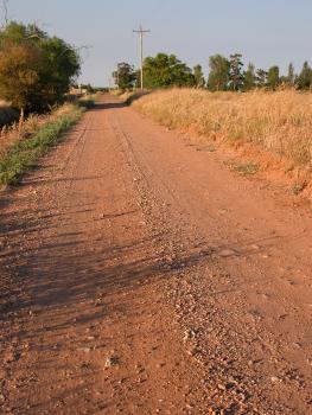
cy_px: 208
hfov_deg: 31.6
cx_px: 156
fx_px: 552
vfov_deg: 41.2
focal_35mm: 46
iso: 100
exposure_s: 1/438
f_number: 4.2
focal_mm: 11.6
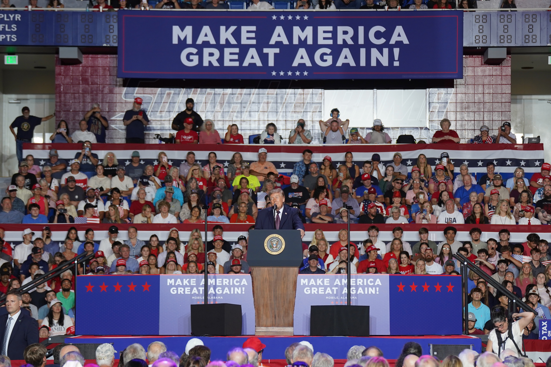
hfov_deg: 18.6
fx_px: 1683
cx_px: 276
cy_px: 184
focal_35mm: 110
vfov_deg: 12.5
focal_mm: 110
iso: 800
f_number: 4
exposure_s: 1/160
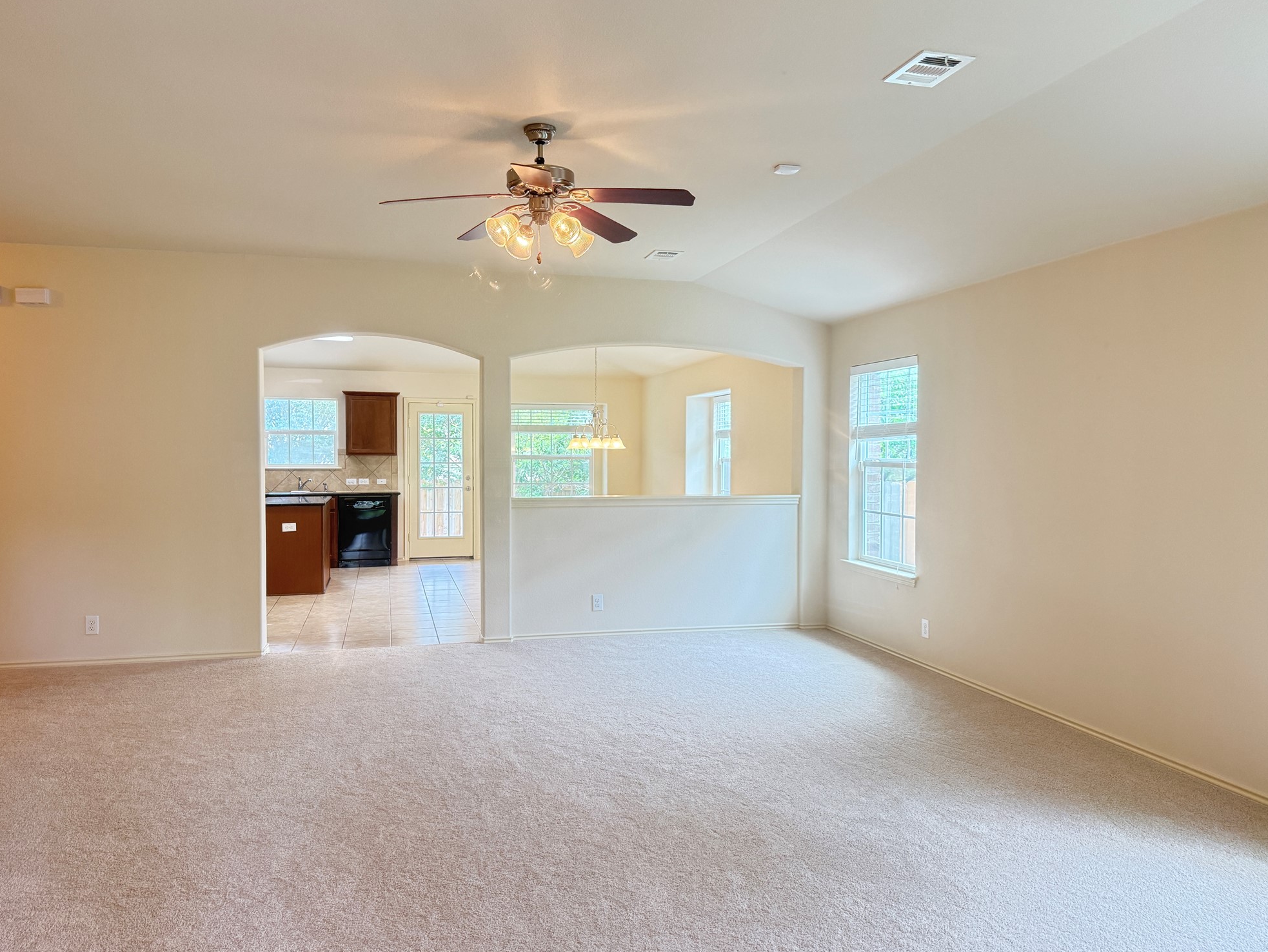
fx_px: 916
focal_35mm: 25
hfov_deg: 69.4
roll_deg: -0.3
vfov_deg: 54.9
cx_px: 615
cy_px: 469
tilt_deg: -1.3
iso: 400
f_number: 1.78
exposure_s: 1/120
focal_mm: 6.76
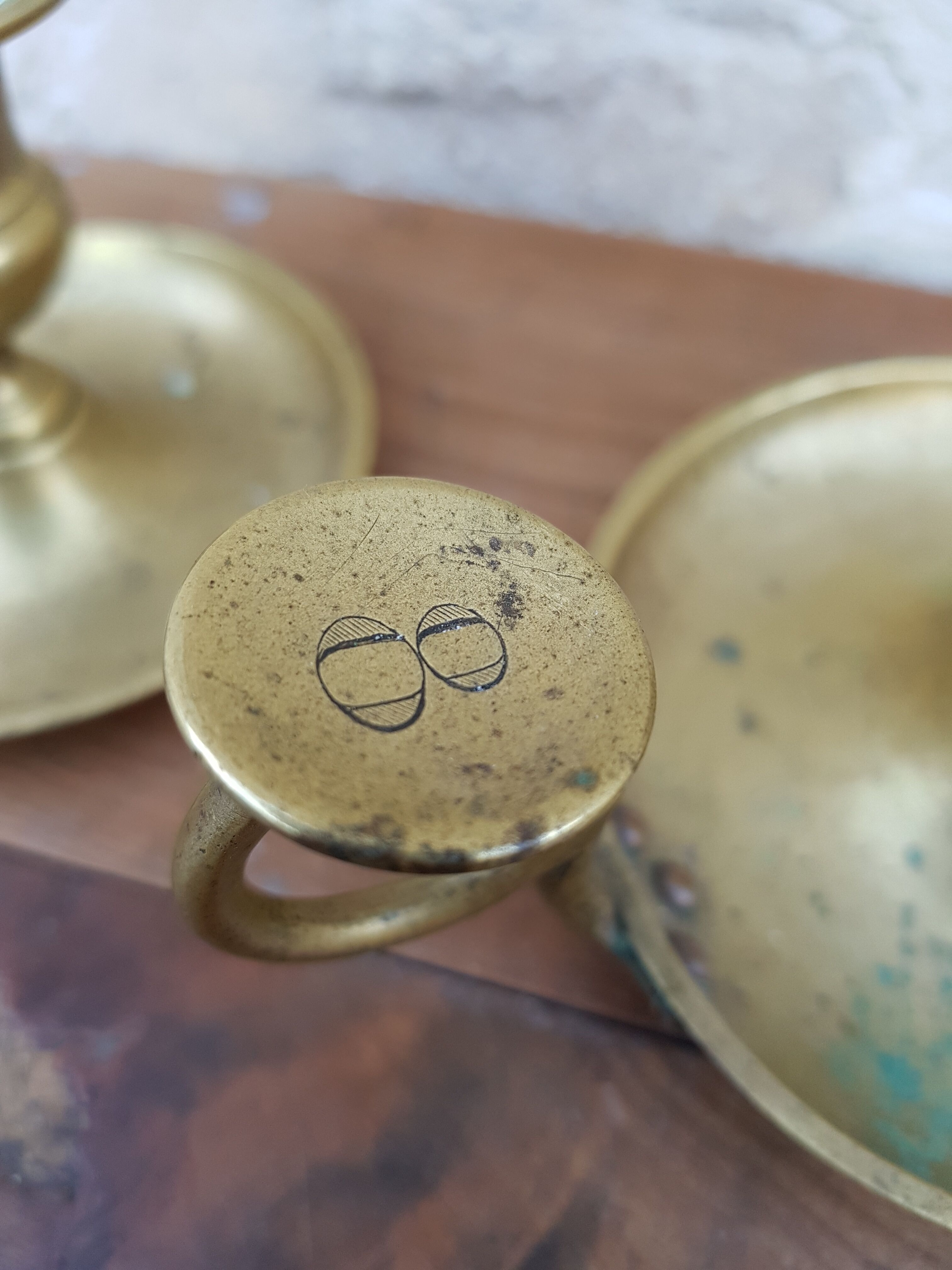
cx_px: 476
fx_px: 953
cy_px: 635
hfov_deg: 53.1
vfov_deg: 67.3
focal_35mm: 26
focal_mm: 4.2
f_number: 1.7
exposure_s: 1/100
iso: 80
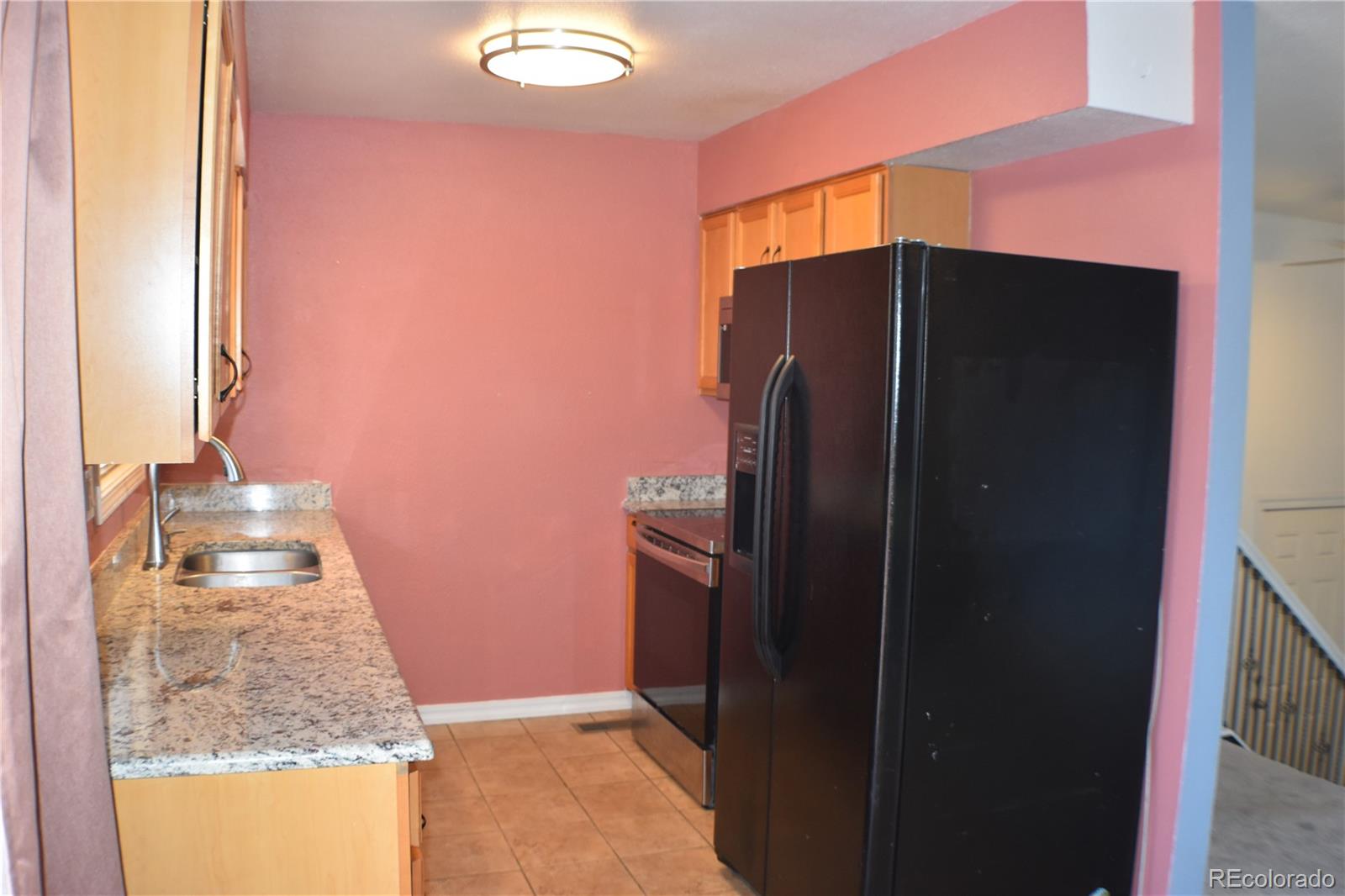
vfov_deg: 33.0
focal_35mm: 40
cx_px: 672
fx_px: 1513
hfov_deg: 47.9
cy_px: 448
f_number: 4.5
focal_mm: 27
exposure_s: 1/80
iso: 800
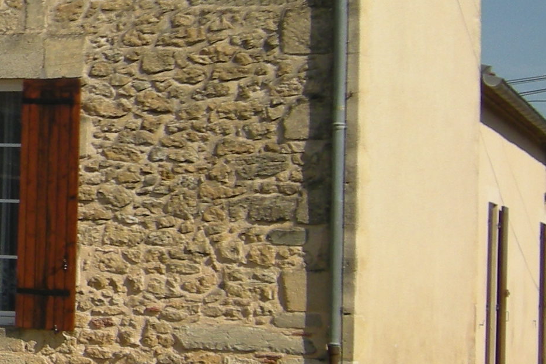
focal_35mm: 138
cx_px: -387
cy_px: 143
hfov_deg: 13.6
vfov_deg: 9.9
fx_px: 2092
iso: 64
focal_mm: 6.3
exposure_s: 1/335
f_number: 6.4
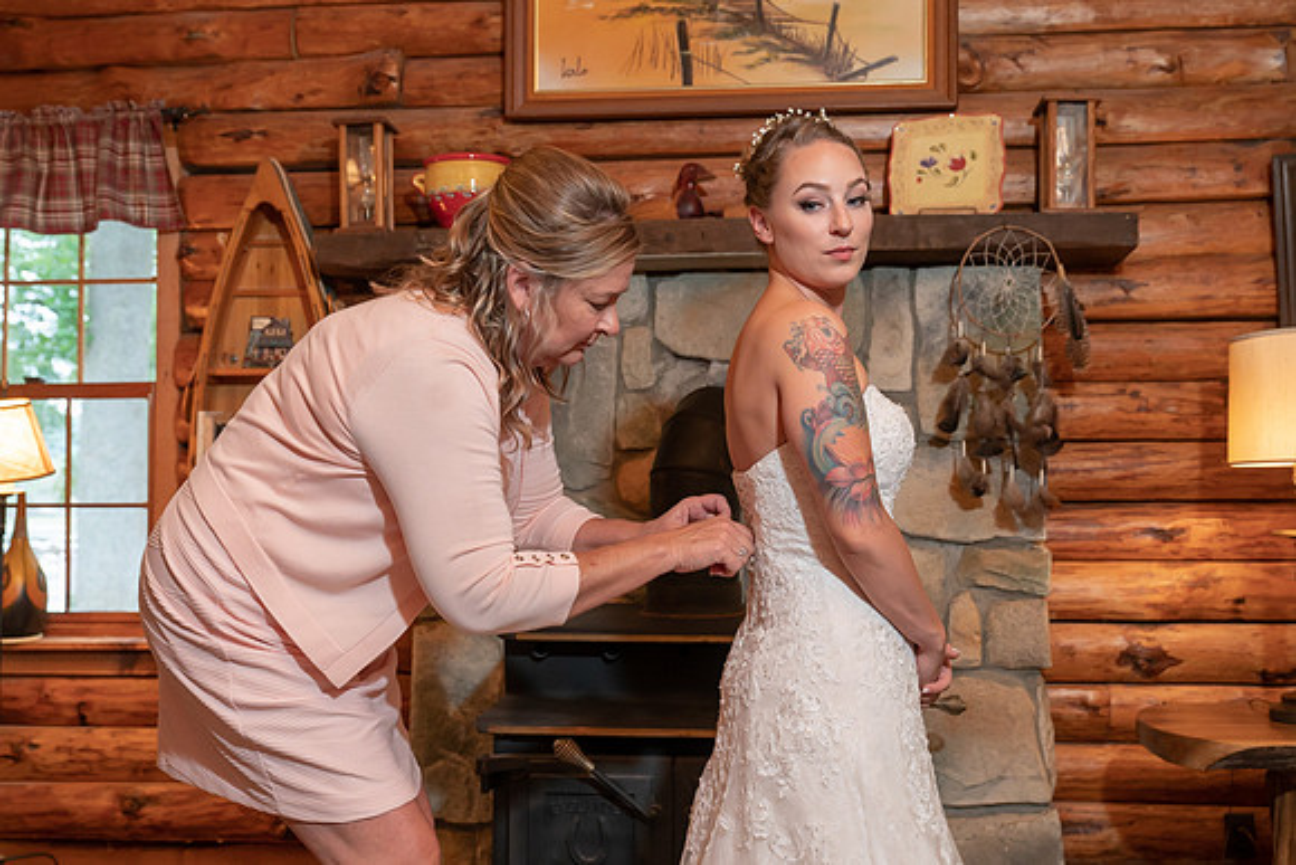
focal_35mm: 38
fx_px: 1352
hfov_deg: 51.2
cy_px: 425
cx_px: 659
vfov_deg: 35.5
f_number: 4.5
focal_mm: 35
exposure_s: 1/200
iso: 2000
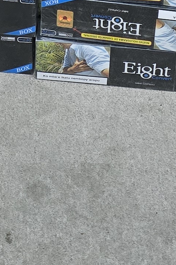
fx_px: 983
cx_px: -72
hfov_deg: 10.0
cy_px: -230
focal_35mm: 134
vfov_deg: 13.5
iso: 800
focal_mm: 6.3
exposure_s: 1/100
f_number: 1.7
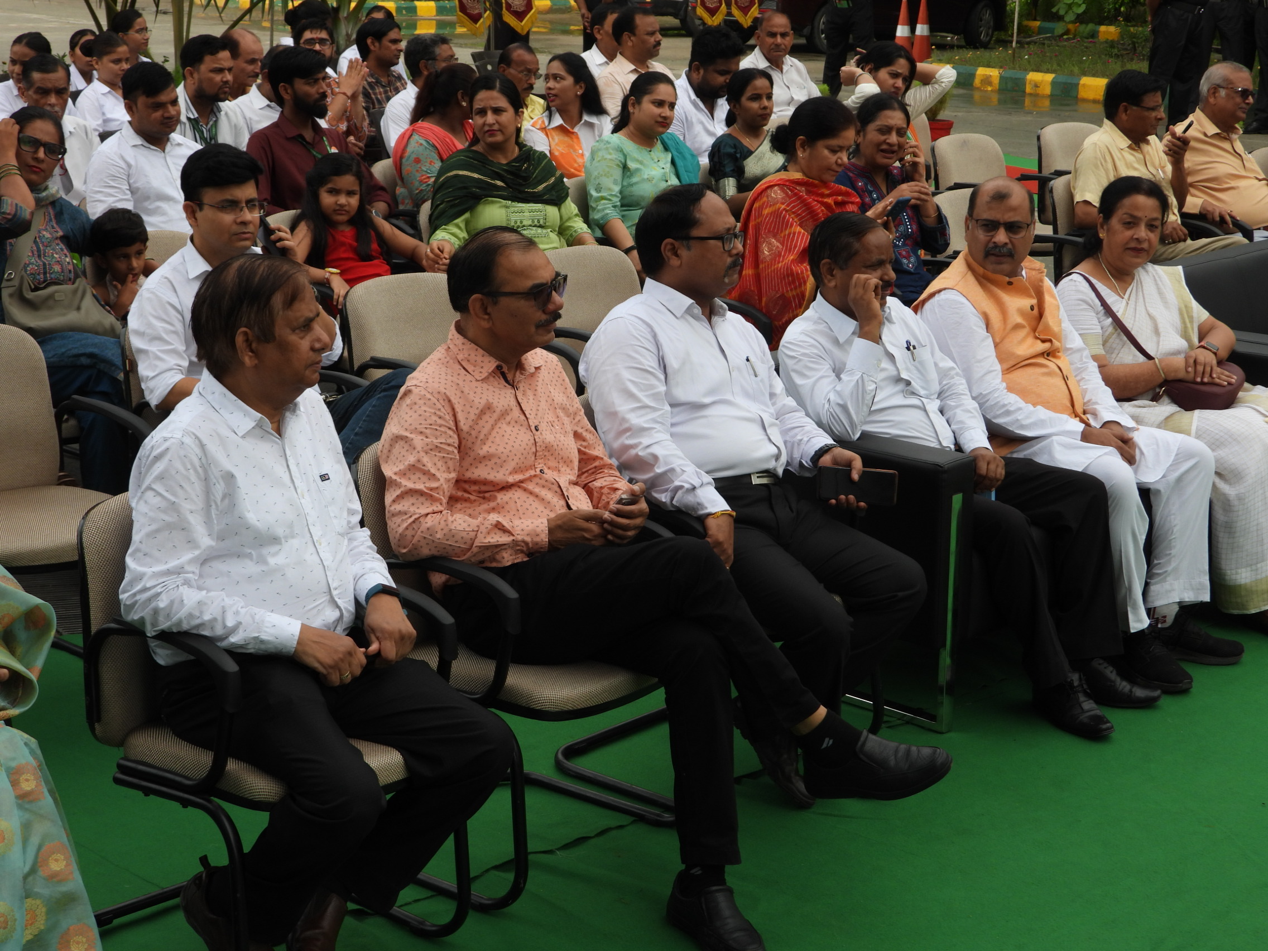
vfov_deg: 22.6
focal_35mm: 65
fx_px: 2381
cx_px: 634
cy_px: 476
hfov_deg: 29.8
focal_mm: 11.7
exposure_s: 1/800
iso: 100
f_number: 3.5
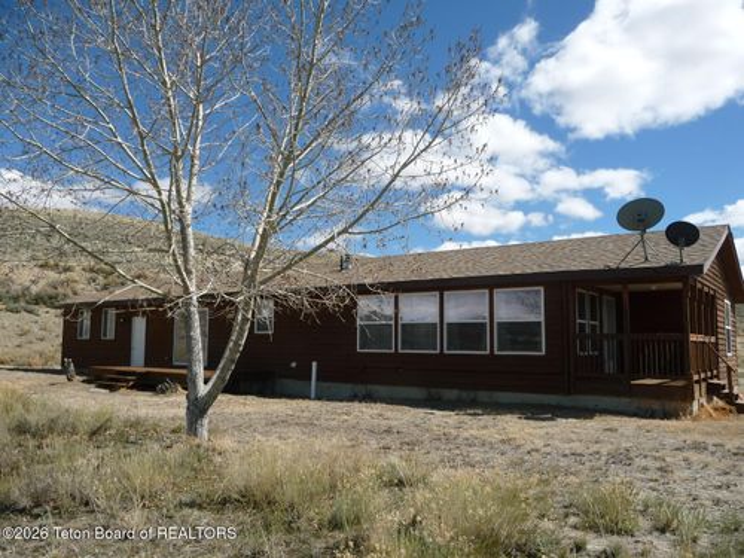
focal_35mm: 28
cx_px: 372
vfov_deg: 49.7
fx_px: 602
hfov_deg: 63.4
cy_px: 279
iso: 100
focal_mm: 4.7
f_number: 8
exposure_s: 1/320
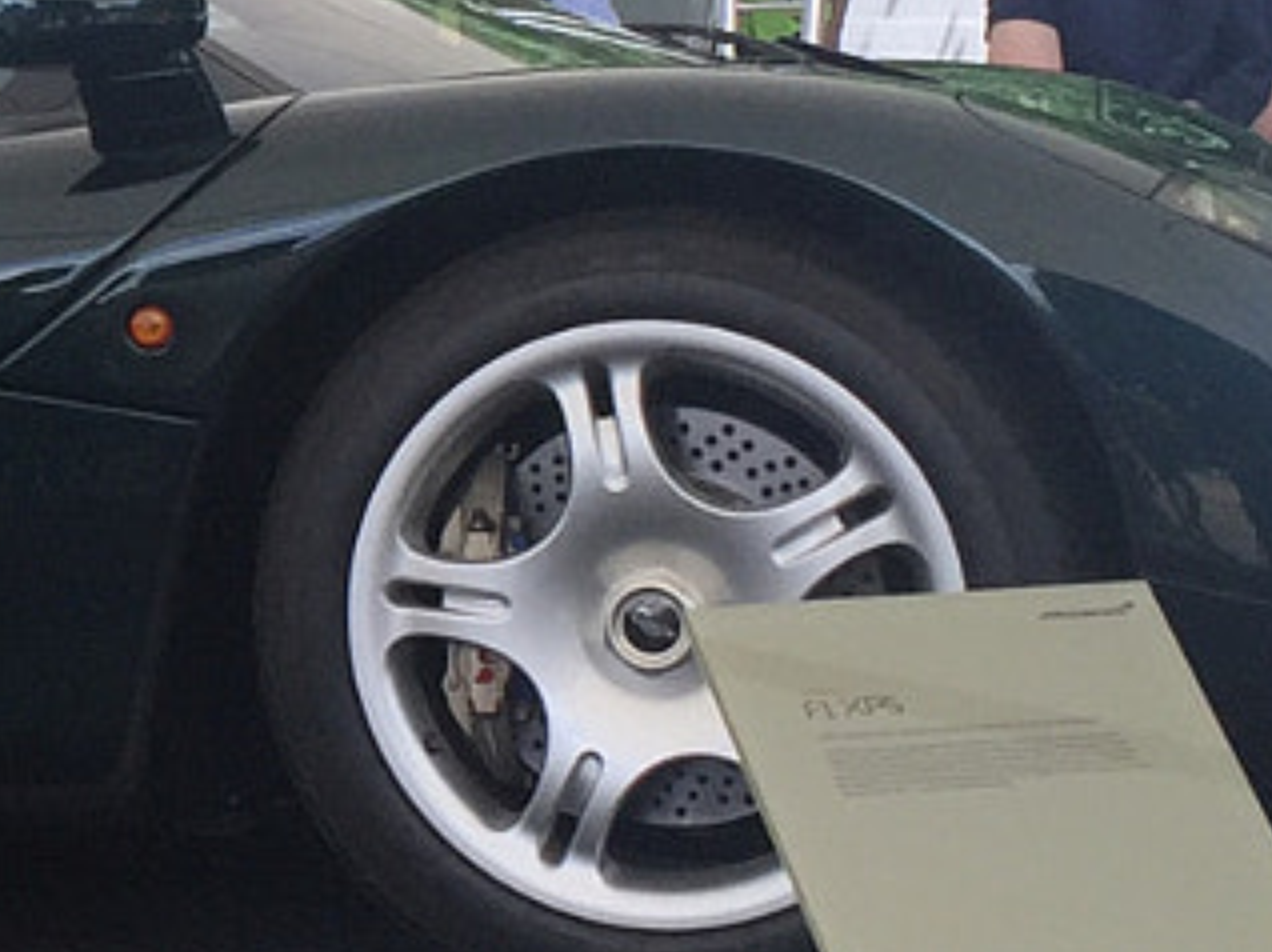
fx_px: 5361
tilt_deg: +1.9
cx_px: -544
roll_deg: +1.1
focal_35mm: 146
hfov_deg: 12.9
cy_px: 144
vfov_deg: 10.1
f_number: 2.2
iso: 32
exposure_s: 1/557
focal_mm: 4.15
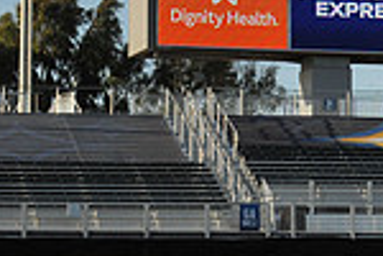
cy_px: -108
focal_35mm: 405
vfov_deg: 3.4
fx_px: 4308
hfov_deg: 5.0
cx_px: 674
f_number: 16
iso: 1600
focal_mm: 105
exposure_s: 1/1000
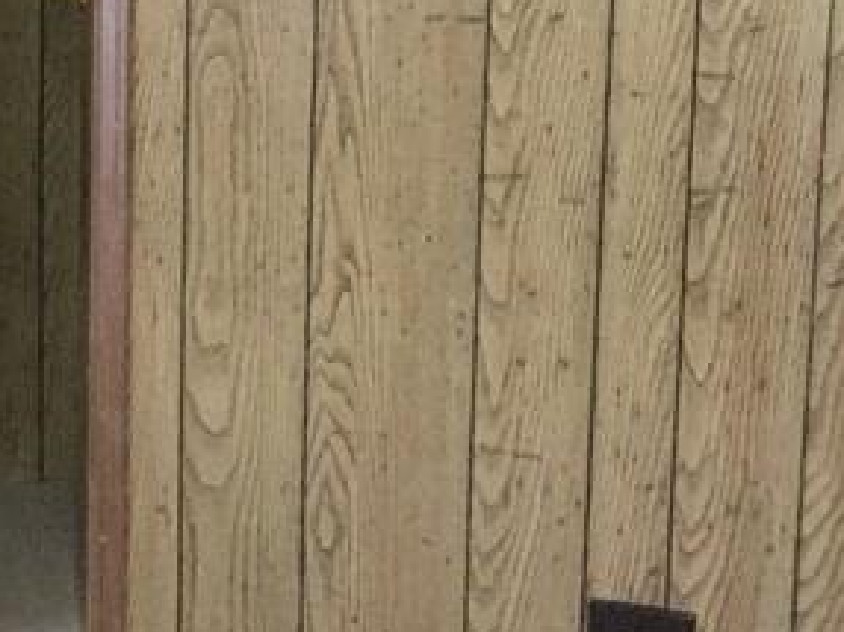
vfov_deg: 14.2
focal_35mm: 104
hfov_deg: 18.1
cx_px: -121
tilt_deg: -11.2
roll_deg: -0.9
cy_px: 221
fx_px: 2534
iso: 640
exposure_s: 1/17
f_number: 2.2
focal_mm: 4.15
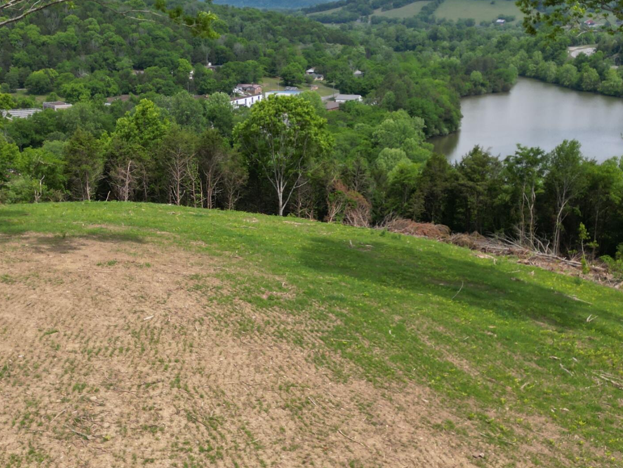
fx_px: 918
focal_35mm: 51
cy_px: 239
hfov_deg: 37.5
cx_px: 292
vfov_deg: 28.6
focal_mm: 6.72
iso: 140
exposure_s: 1/4000
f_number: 1.7
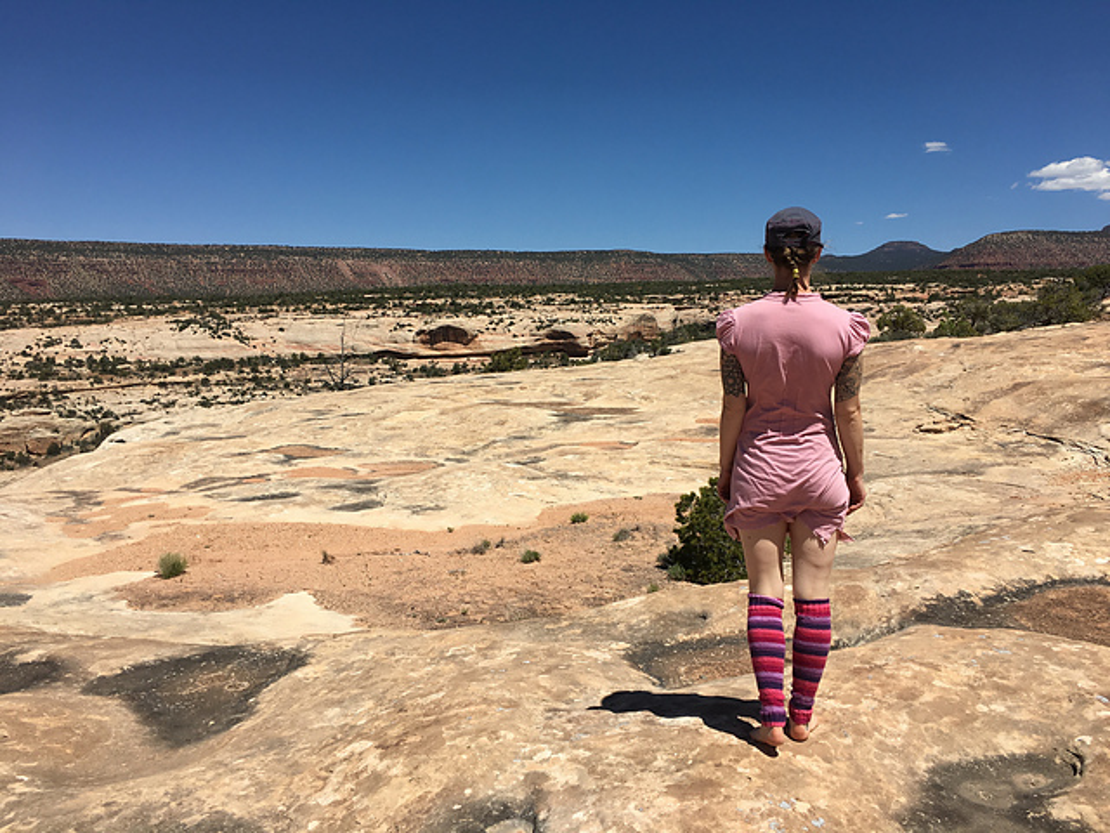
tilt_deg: -7.8
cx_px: 555
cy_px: 416
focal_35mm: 29
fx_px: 930
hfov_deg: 61.7
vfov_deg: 48.2
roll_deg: -2.4
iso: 25
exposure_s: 1/2653
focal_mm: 4.15
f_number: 2.2
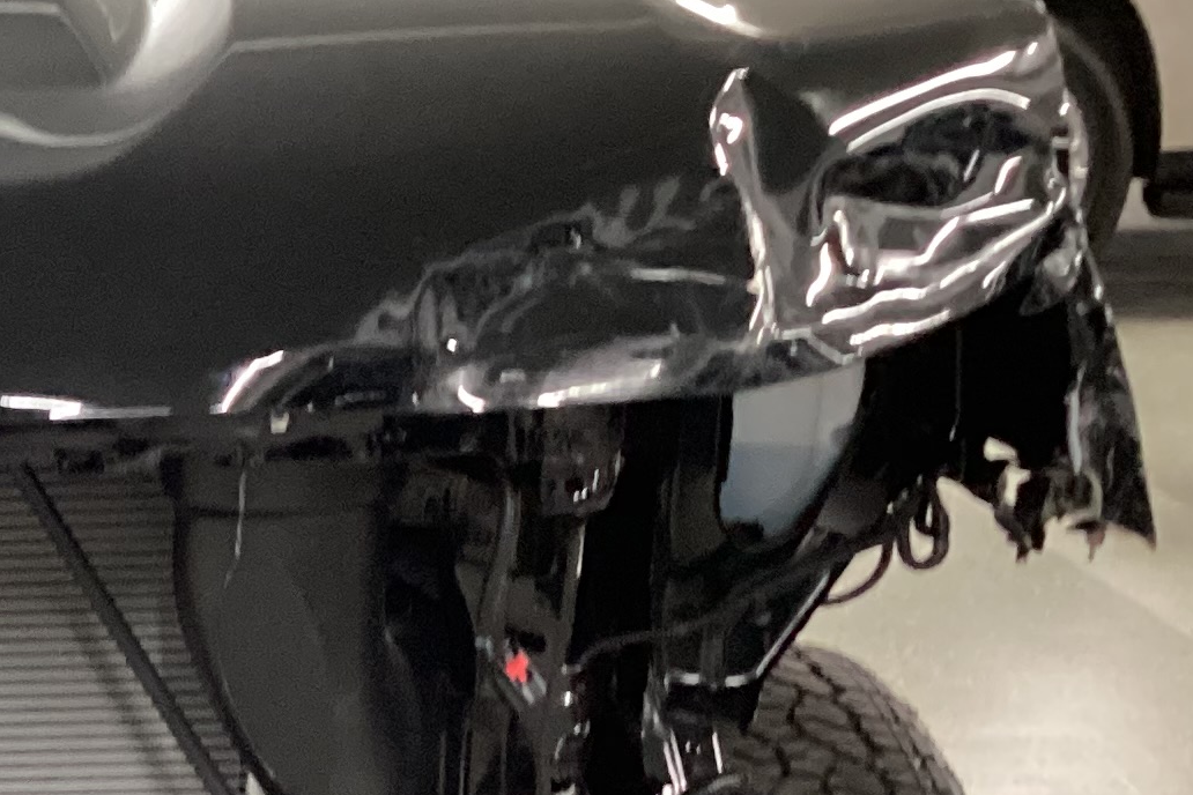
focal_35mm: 102
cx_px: -430
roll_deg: +1.6
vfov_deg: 13.3
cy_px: 746
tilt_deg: -17.7
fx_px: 3380
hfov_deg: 18.4
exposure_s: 1/30
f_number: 2.4
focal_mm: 3.3
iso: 500
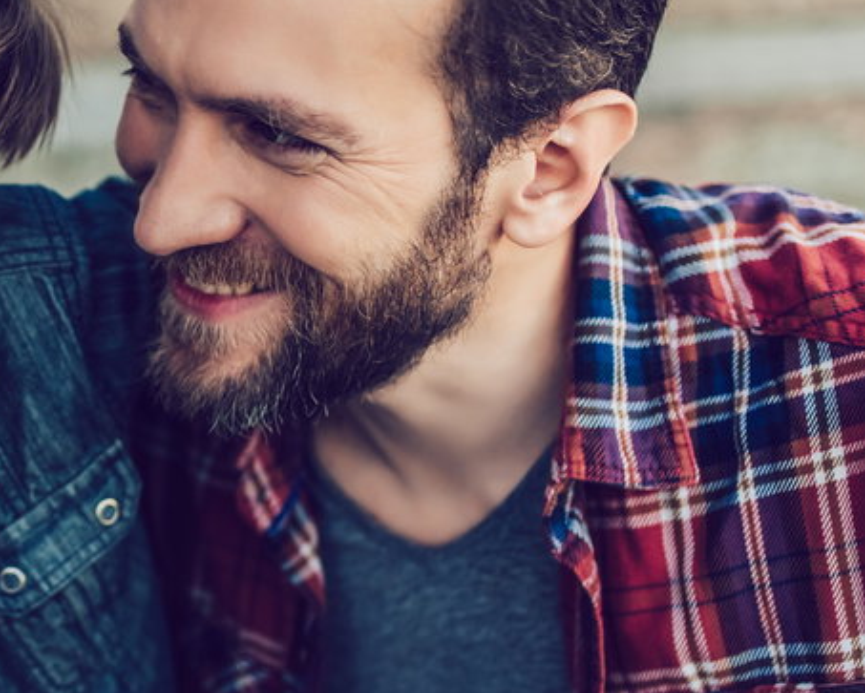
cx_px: -160
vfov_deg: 17.7
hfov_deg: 20.6
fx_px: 2229
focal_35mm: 87
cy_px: 331
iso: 200
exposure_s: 1/500
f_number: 2
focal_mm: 35
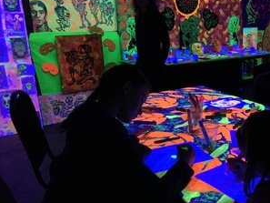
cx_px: 181
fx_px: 304
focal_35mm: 39
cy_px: 108
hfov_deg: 47.0
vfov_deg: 36.8
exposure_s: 1/15
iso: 320
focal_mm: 4.15
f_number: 2.2
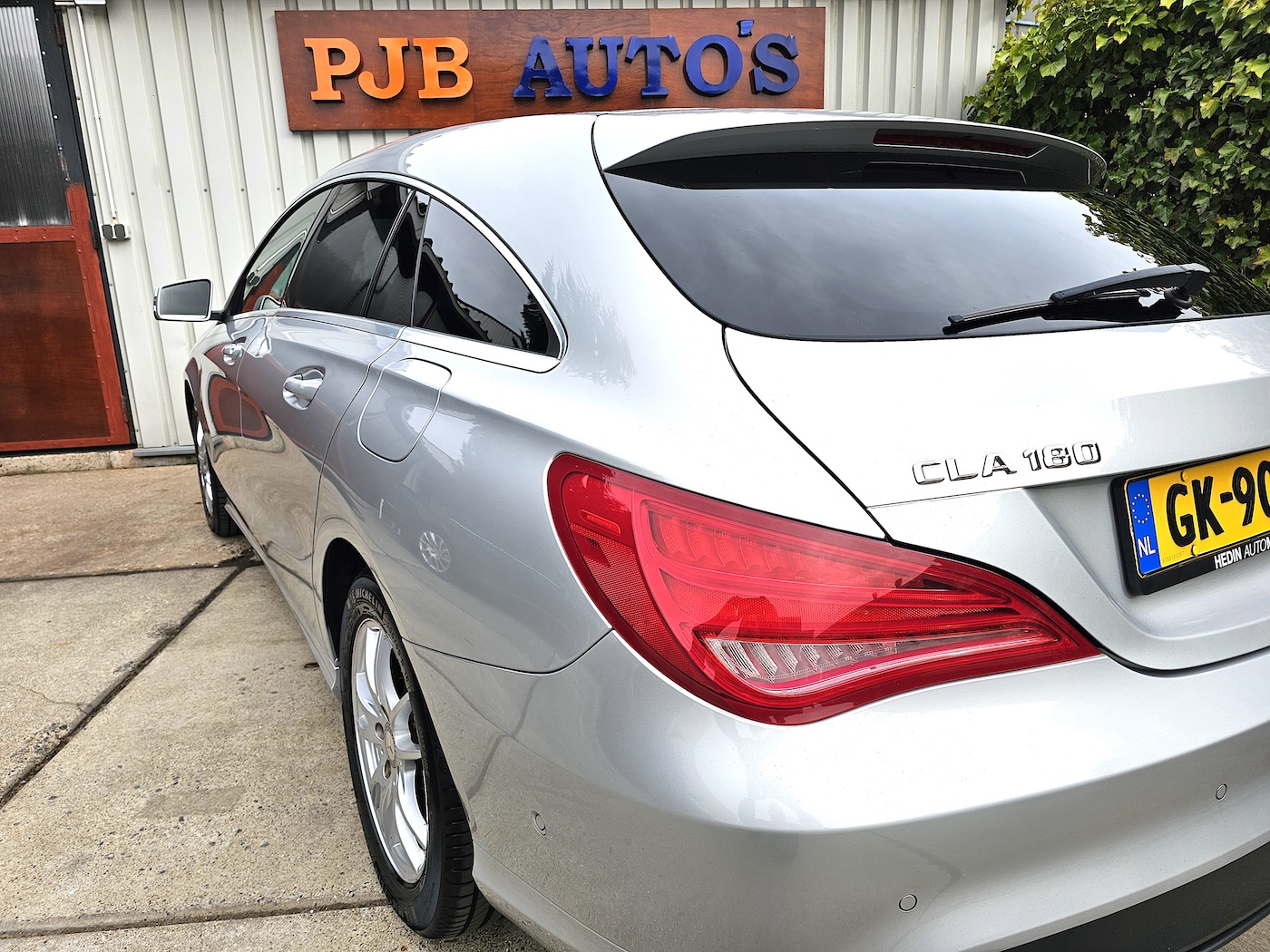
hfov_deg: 73.9
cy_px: 476
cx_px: 635
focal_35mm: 23
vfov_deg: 58.9
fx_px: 844
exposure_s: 1/254
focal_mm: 6.3
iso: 10
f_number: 1.7
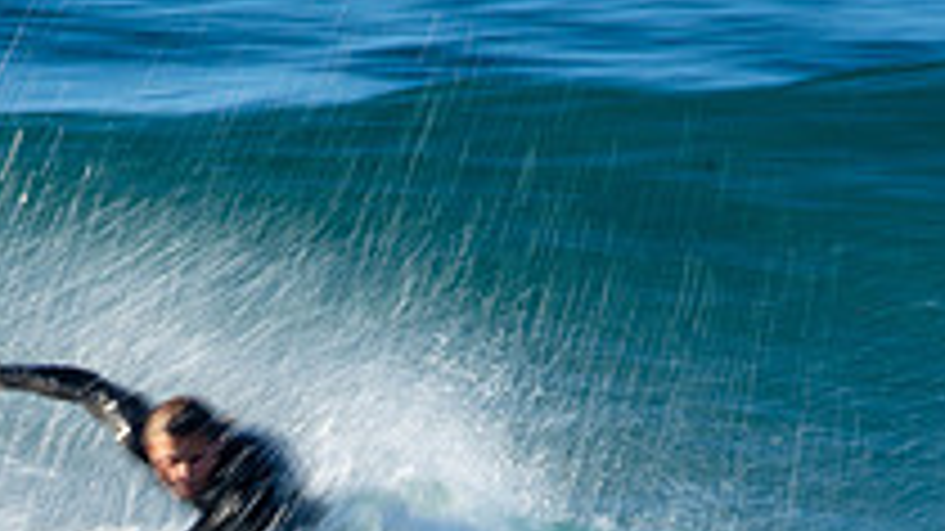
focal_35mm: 2174
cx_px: 252
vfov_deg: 0.6
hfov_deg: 1.0
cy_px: 632
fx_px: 54461
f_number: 20
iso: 100
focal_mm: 500
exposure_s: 1/25
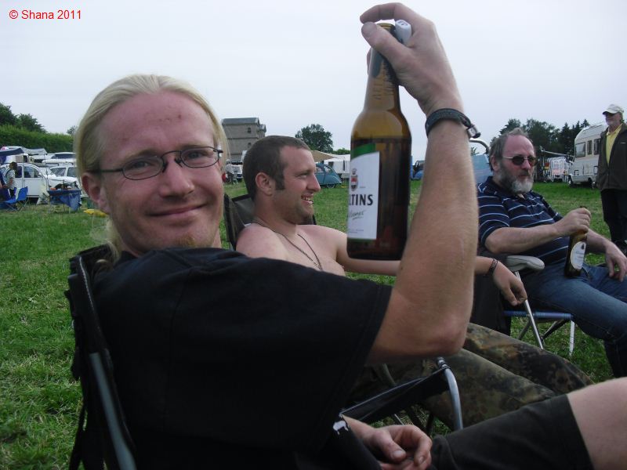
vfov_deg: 39.7
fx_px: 652
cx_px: 314
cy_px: 235
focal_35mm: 36
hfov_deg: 51.4
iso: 100
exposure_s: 1/100
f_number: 7.8
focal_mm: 6.3
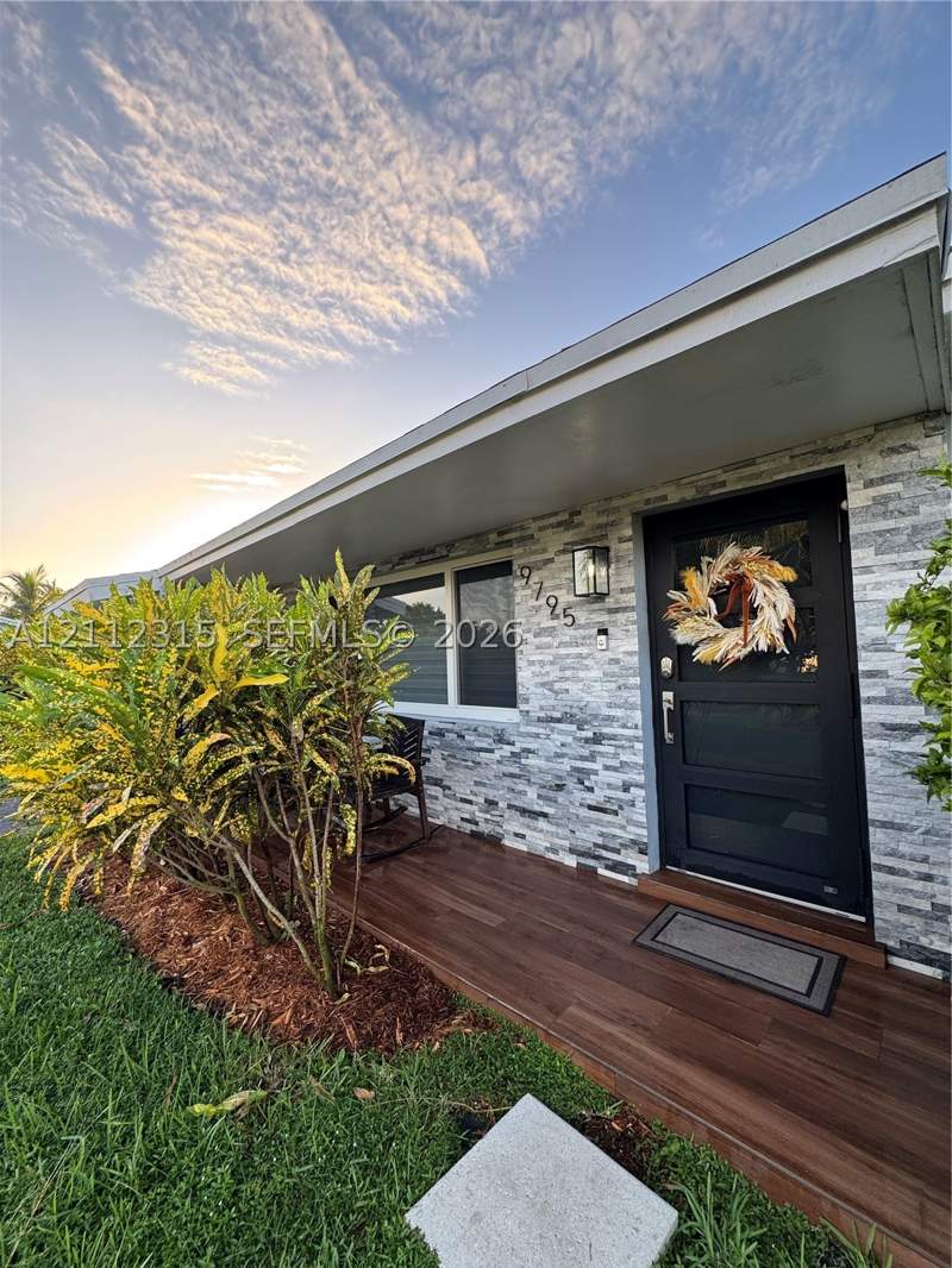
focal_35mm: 14
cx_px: 476
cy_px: 634
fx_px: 513
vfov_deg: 102.1
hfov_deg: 85.7
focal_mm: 2.22
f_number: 2.2
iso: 40
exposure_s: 1/131
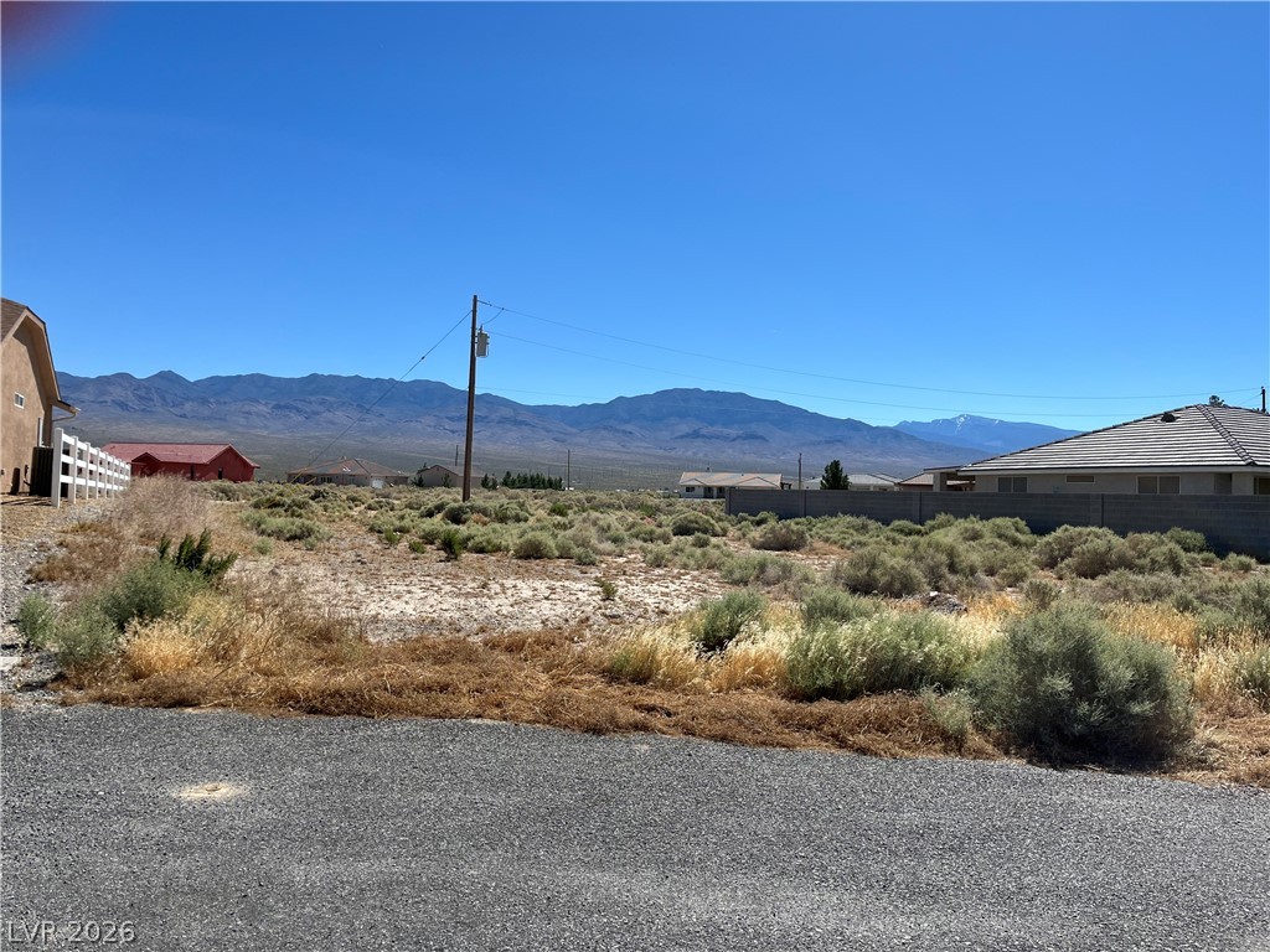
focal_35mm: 26
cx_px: 635
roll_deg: -1.5
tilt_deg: +3.5
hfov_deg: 67.3
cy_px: 476
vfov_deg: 53.1
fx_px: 954
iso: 50
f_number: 1.6
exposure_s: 1/5076
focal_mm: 5.1
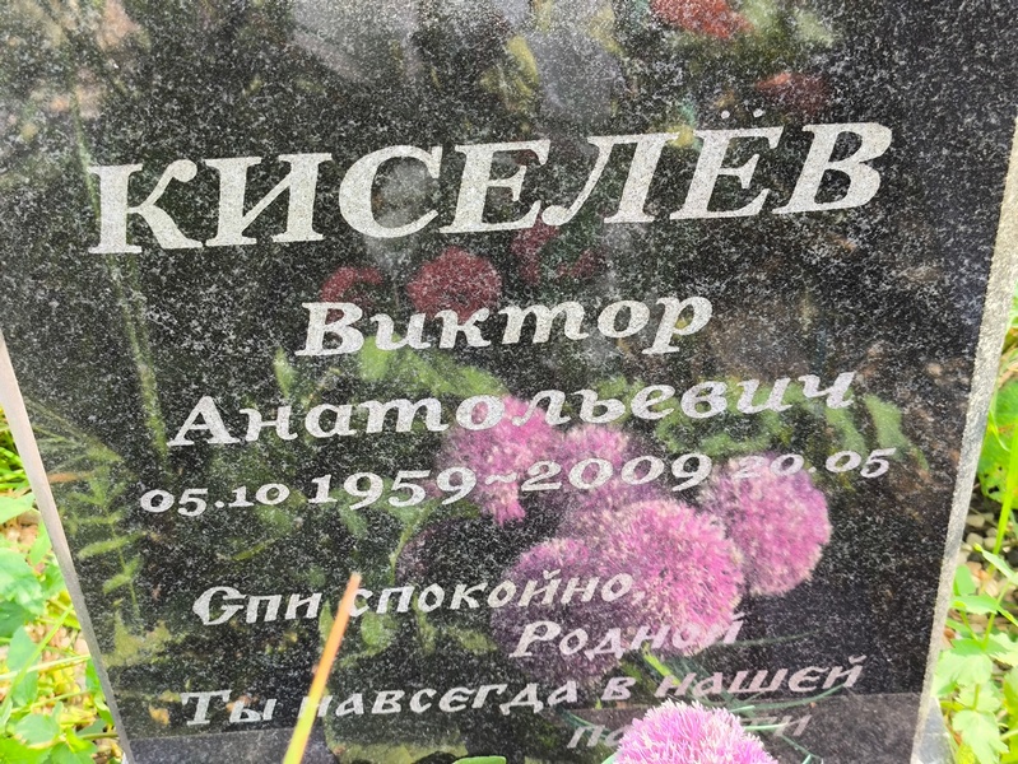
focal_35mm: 50
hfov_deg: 38.2
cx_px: 509
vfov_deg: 29.1
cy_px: 382
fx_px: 1471
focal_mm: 4.71
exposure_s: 1/113
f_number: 1.7
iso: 50
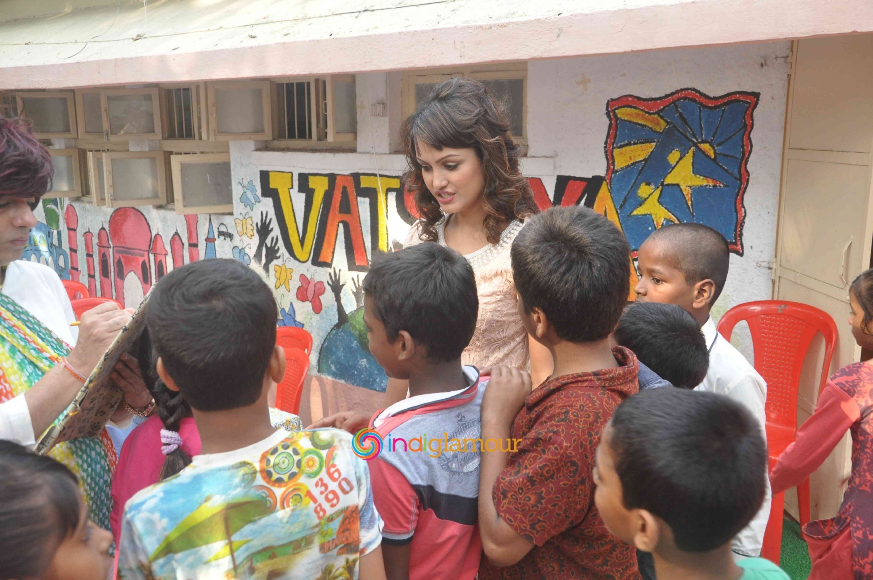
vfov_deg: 35.4
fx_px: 908
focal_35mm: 38
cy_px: 290
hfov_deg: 51.3
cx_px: 436
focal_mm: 25
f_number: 6.3
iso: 800
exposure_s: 1/160
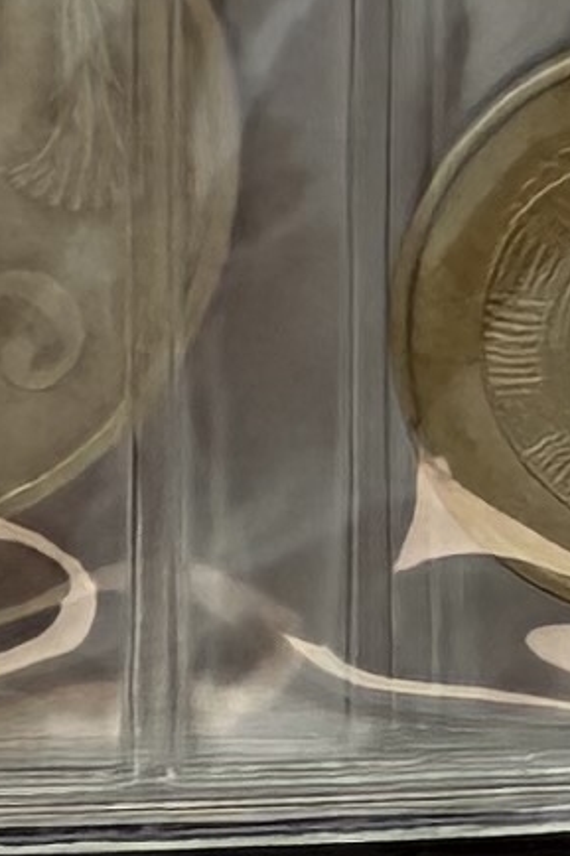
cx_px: 1505
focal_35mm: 232
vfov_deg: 7.7
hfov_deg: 5.6
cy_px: -1714
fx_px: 5514
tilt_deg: -81.4
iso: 40
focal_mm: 2.22
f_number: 2.2
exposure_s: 1/271
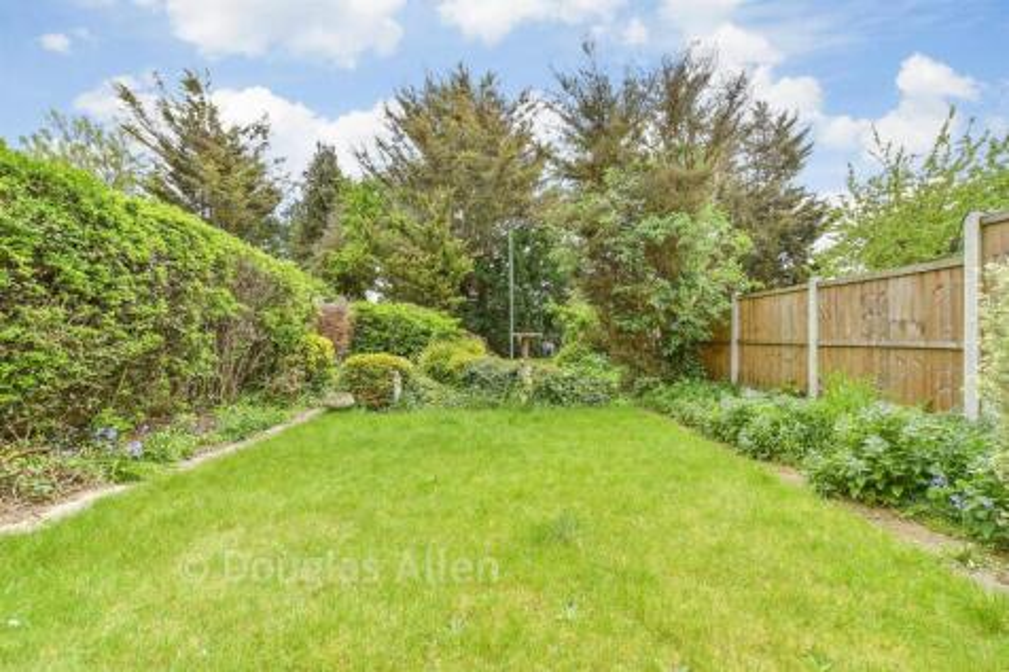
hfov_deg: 100.4
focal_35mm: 15
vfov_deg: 77.3
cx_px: 504
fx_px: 420
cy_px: 336
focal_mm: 10
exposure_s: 1/80
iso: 160
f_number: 8
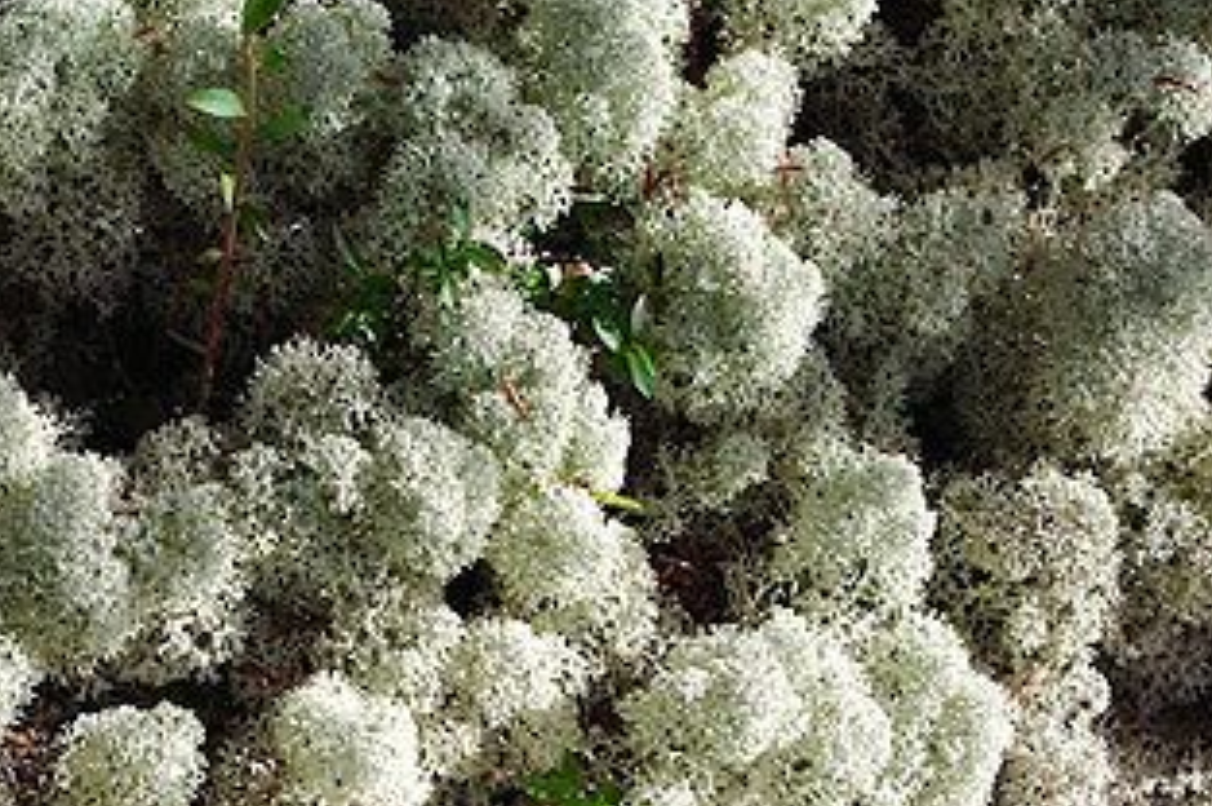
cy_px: 422
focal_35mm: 108
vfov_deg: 12.7
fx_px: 3632
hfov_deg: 18.9
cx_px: 348
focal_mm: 50
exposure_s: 1/125
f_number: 8
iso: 200
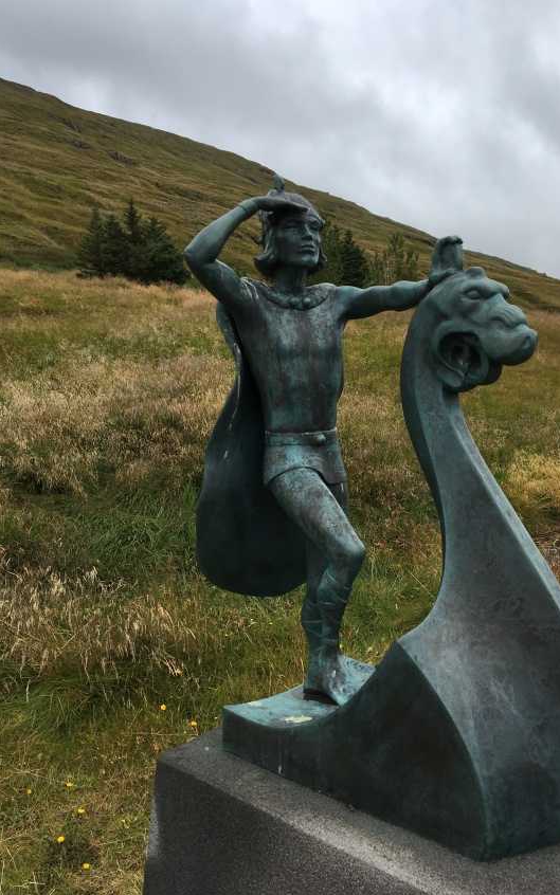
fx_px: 757
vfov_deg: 61.2
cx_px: 336
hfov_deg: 40.4
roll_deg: +2.1
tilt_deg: -5.4
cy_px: 450
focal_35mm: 31
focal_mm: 4.15
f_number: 2.2
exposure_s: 1/746
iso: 25
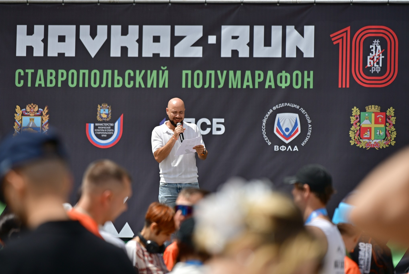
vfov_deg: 7.4
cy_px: 132
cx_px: 177
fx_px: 2126
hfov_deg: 11.0
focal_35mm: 187
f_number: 2.8
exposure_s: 1/3200
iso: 125
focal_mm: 150
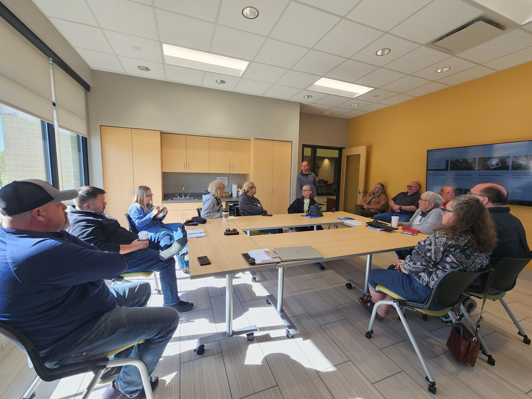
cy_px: 200
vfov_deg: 89.9
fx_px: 200
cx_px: 266
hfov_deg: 106.2
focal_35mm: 13
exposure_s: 1/120
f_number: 2.2
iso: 50
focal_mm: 2.2
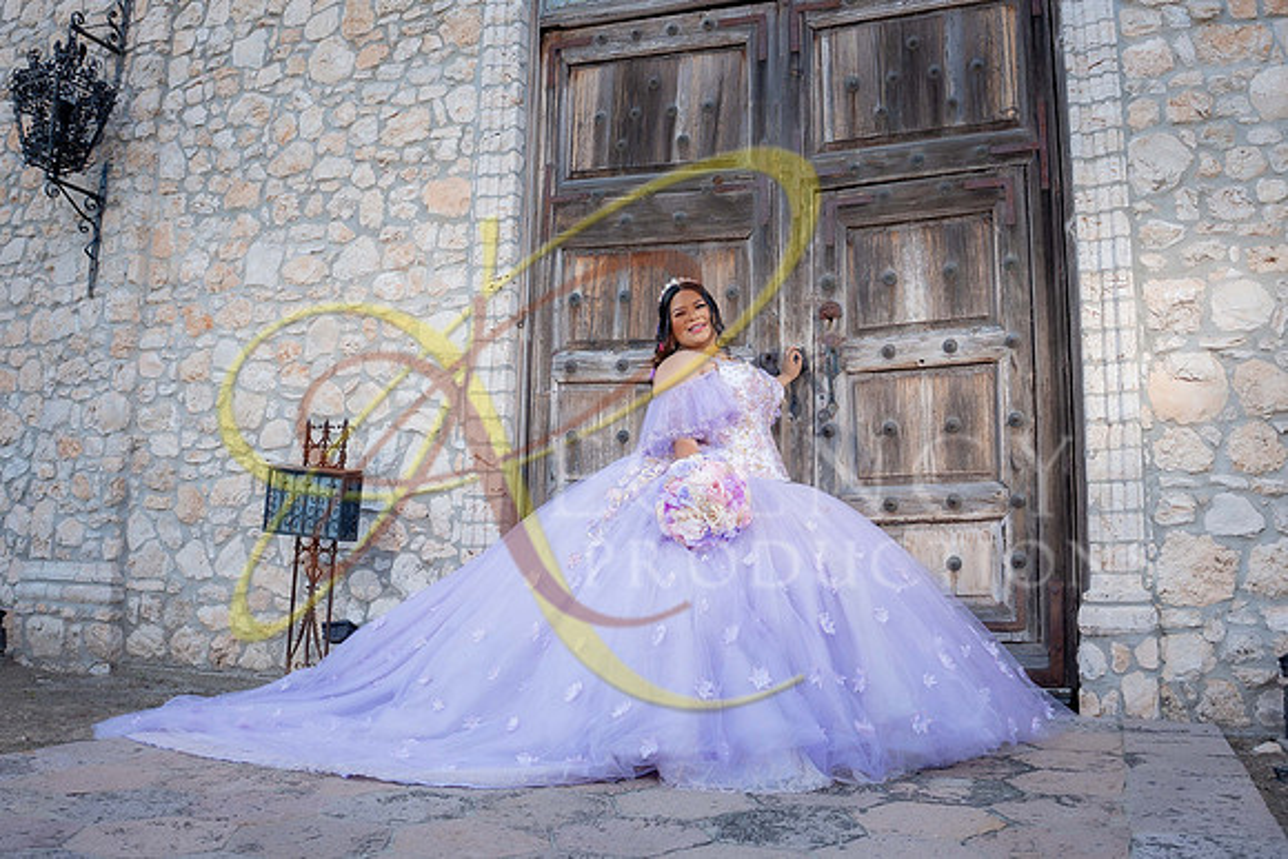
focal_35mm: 30
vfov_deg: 43.6
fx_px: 1074
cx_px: 644
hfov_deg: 61.9
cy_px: 430
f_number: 2.8
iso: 125
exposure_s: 1/500
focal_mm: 20
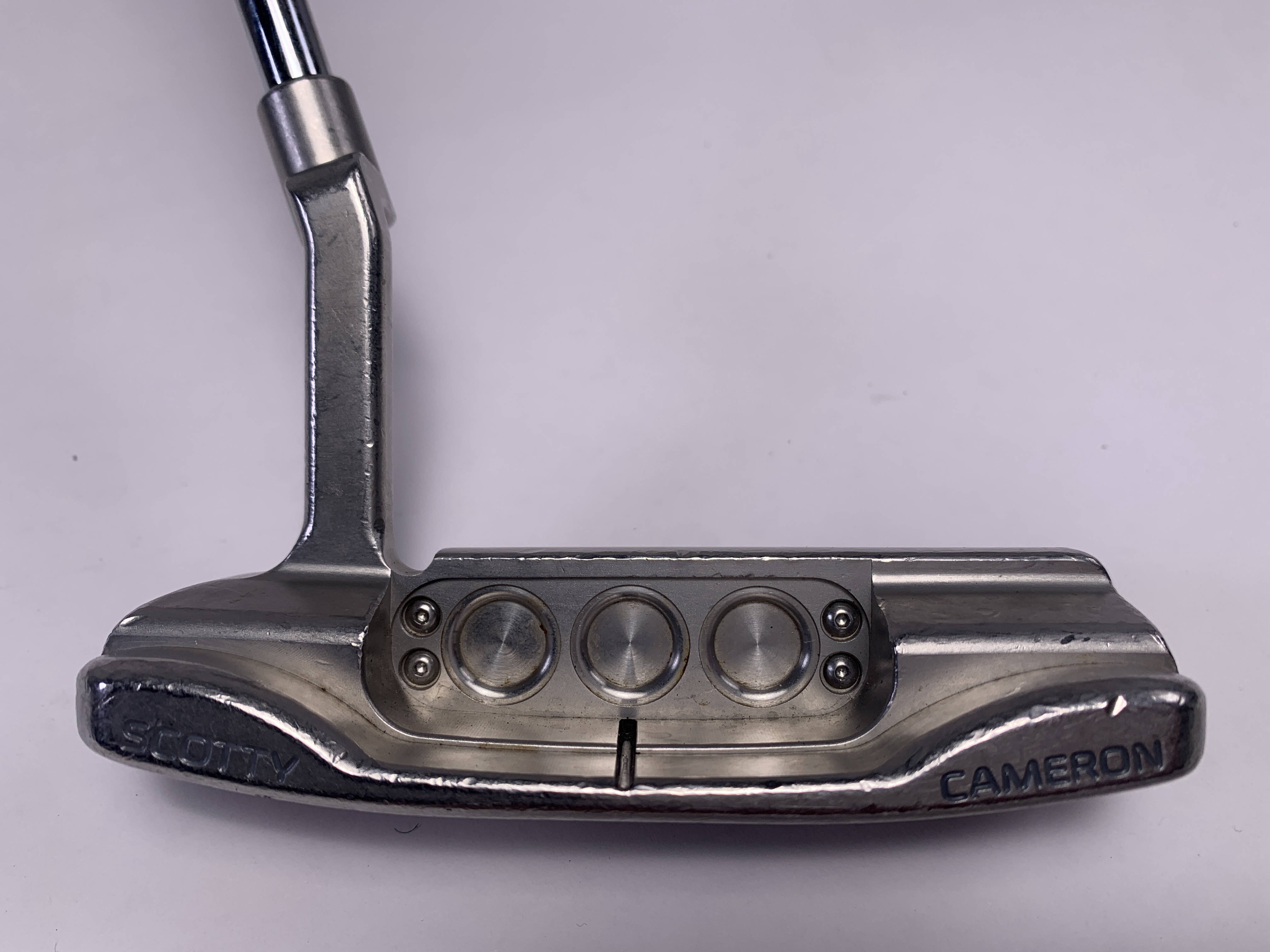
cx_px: 635
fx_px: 954
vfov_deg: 53.1
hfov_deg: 67.3
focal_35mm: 26
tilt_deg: -51.7
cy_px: 476
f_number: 1.8
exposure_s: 1/564
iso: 25
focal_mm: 4.25
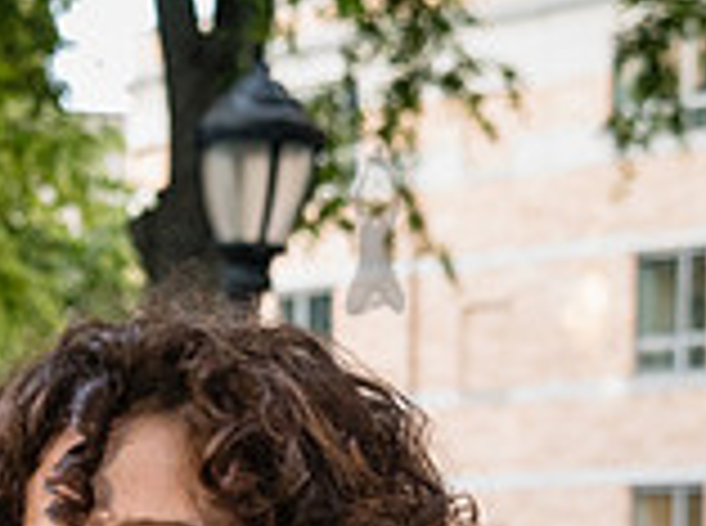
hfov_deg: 10.0
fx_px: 3846
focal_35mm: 189
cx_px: -461
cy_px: 980
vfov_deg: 7.6
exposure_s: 1/500
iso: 2500
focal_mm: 43
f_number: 4
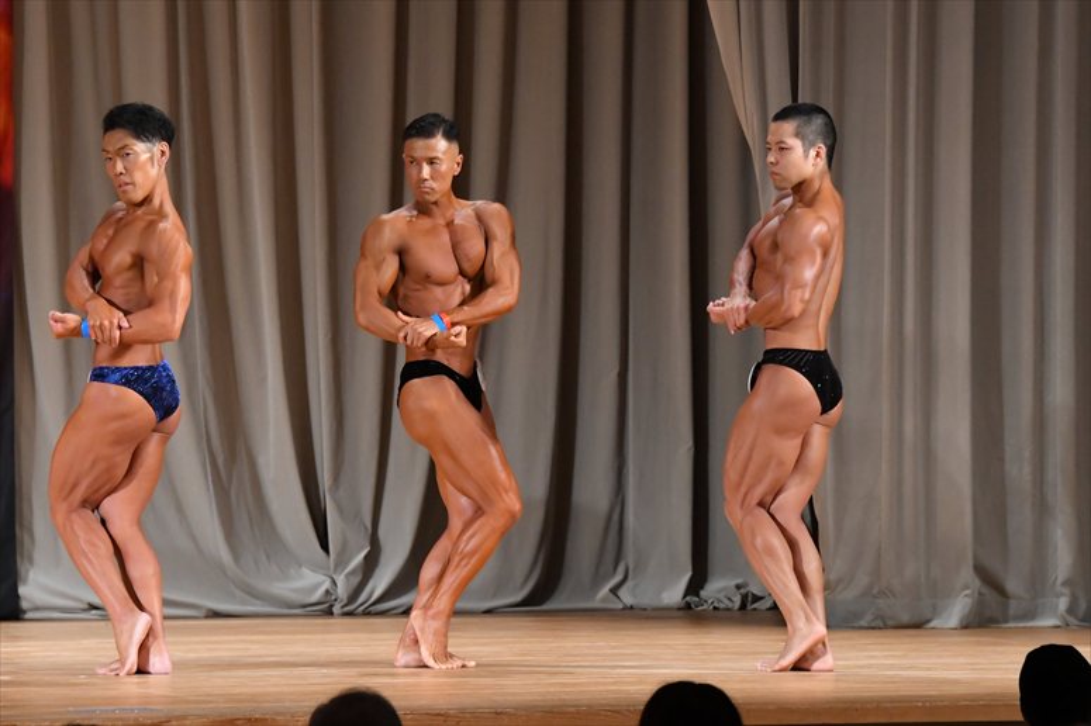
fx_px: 6816
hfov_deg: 9.2
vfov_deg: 6.1
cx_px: 546
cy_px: 363
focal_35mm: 225
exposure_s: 1/400
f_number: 5.6
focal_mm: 150
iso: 5000
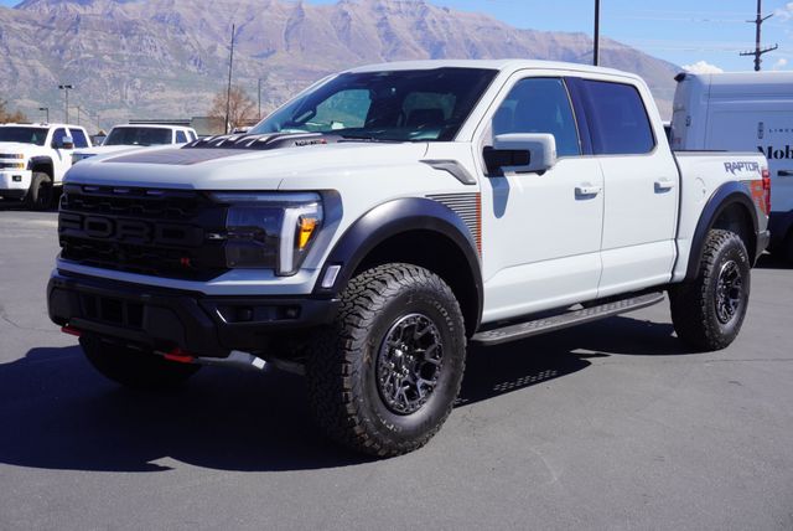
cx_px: 396
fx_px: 959
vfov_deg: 30.9
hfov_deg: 44.9
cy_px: 266
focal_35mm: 44
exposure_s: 1/125
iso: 100
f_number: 10
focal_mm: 29
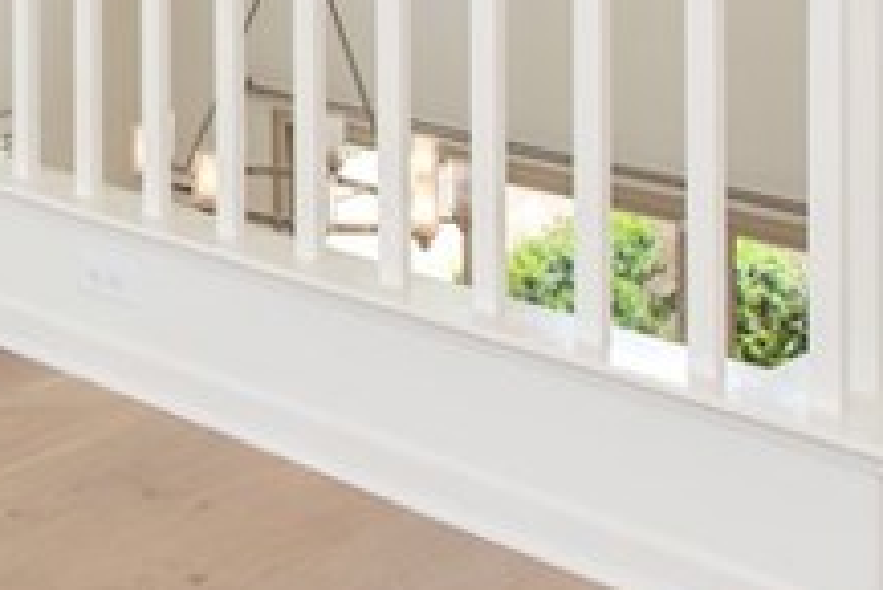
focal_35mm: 66
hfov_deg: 20.5
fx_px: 1620
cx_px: -737
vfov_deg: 18.3
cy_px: -303
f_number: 5.6
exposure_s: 1/125
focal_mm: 14
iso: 220
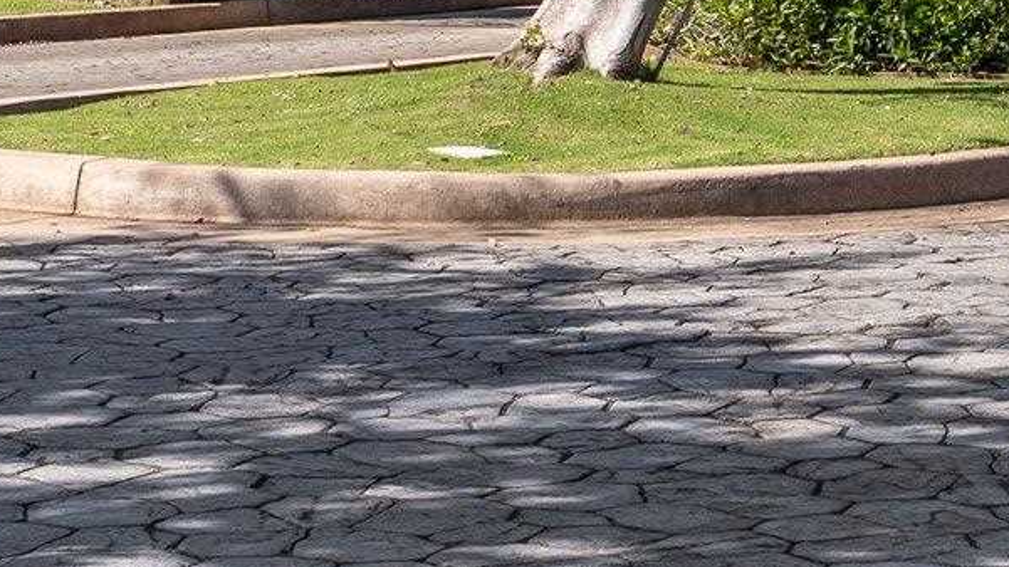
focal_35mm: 150
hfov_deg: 13.3
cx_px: 1640
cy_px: -356
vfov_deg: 7.9
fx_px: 4013
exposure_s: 1/200
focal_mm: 28
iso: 100
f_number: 8
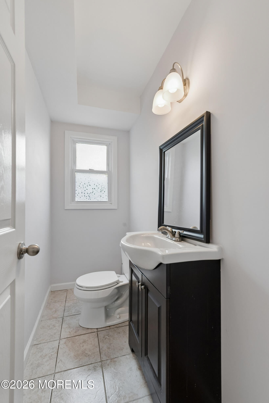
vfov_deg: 100.4
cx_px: 134
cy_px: 202
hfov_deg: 77.3
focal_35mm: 15
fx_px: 168
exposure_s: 1/60
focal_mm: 15
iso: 640
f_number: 7.1
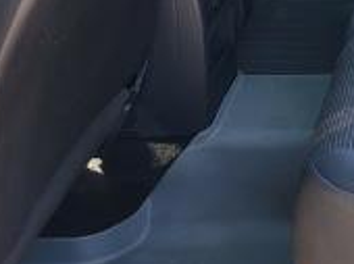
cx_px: 587
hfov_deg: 17.3
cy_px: -106
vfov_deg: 14.3
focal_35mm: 98
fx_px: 1001
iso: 50
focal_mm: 5.4
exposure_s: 1/120
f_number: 1.8
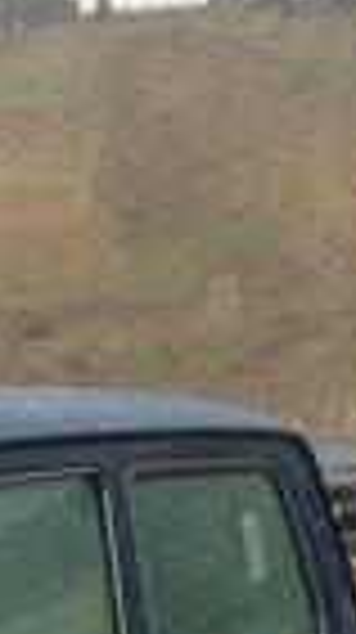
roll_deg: +2.2
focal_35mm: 111
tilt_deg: -13.9
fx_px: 1868
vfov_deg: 17.7
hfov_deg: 10.0
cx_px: -397
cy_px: 886
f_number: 2.2
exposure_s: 1/192
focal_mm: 4.15
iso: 32
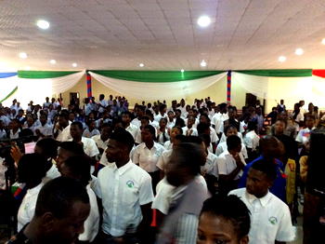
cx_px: 162
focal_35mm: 33
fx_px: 310
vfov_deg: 42.9
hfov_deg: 55.4
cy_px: 122
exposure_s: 1/15
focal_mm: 3.3
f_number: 2.4
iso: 320
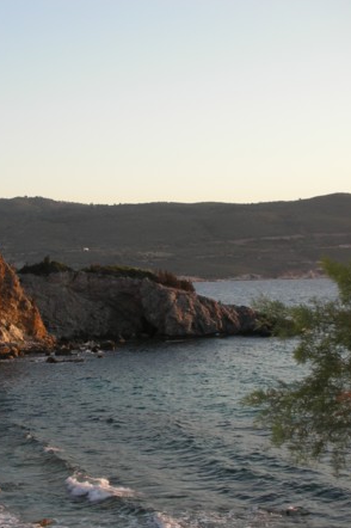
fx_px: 952
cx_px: 57
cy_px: 264
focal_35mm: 65
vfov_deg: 31.0
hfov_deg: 20.6
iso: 50
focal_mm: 7.7
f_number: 3.5
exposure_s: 1/98.2
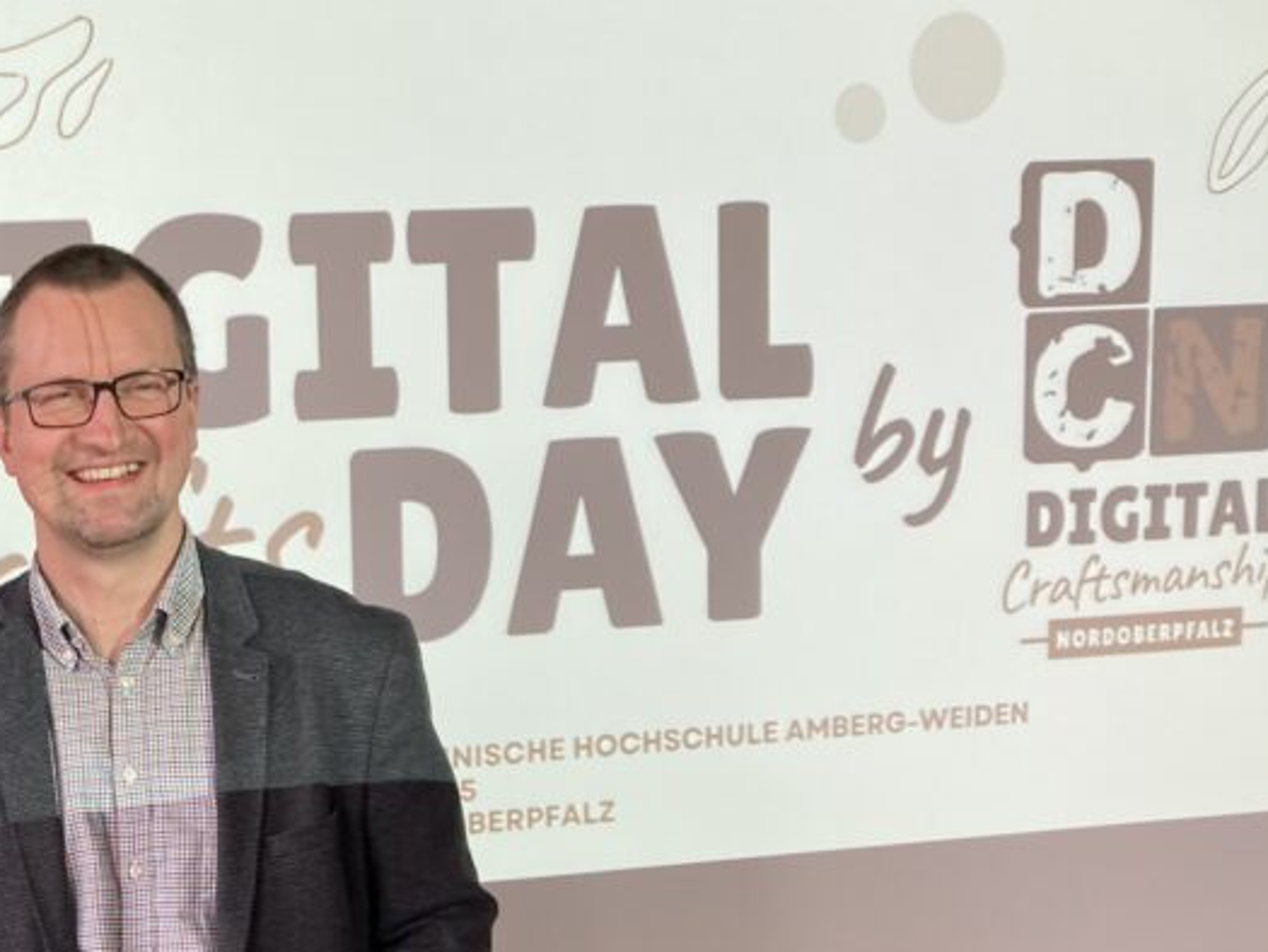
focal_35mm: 64
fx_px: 2345
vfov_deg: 22.0
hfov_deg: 28.2
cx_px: -34
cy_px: 971
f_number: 1.8
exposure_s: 1/60
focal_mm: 3.99
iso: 50
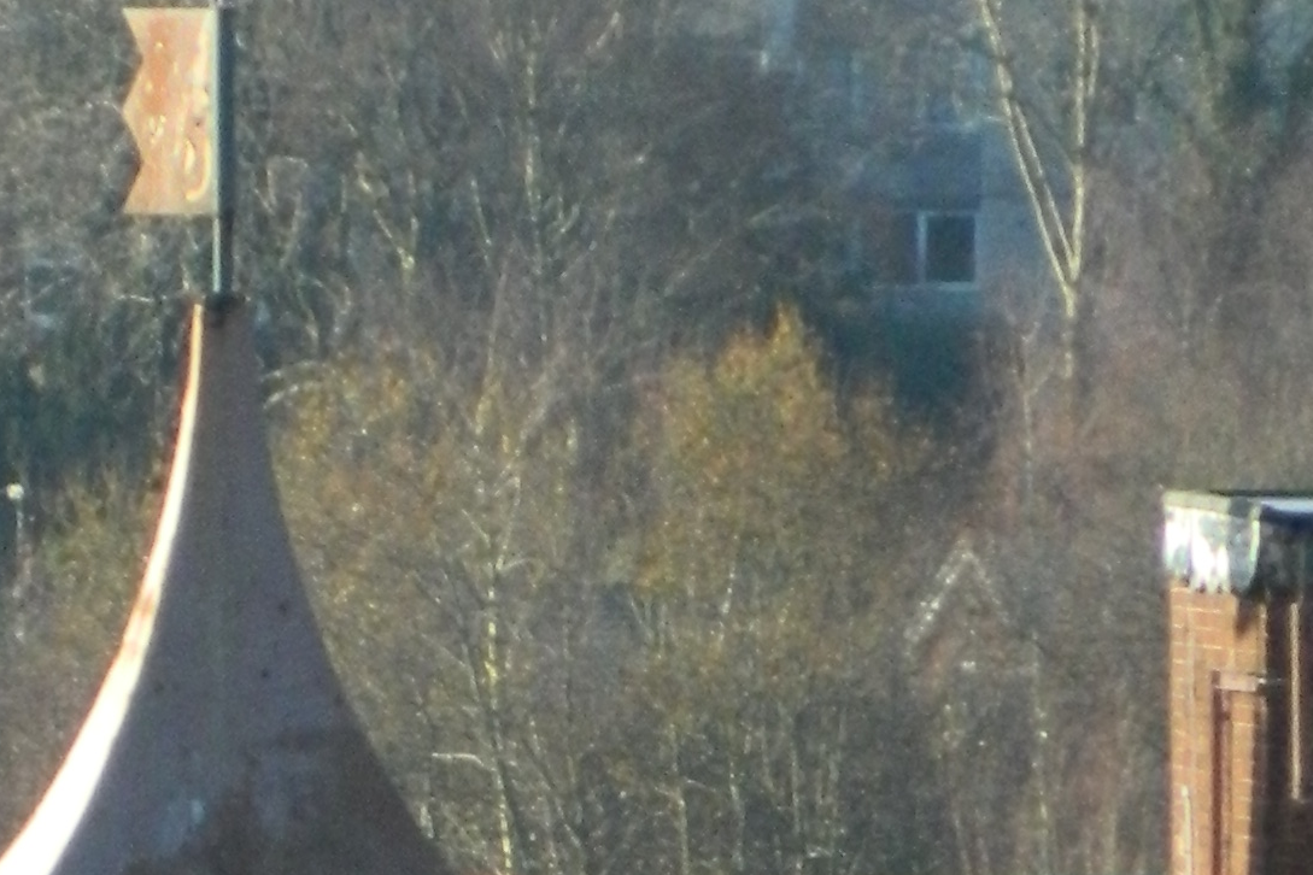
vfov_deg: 0.6
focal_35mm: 2166
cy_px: 1427
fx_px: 78993
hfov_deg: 1.0
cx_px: 581
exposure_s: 1/500
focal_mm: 94.5
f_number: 5.8
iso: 320
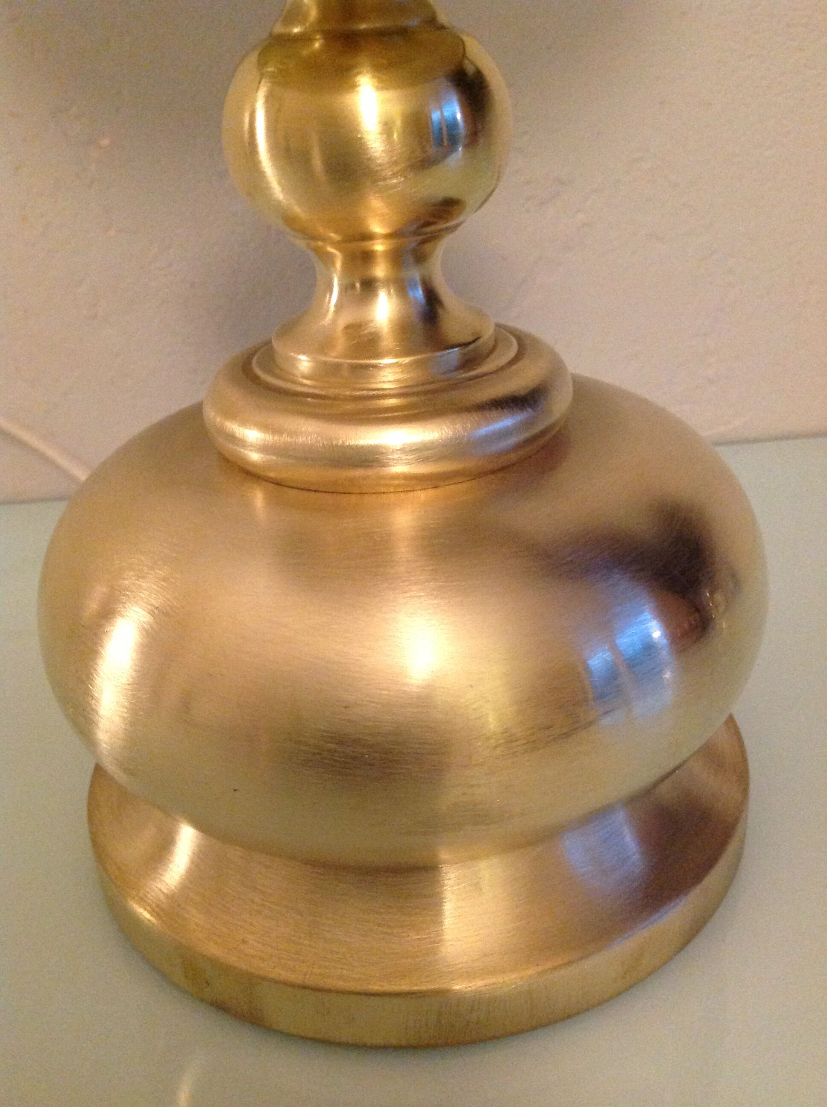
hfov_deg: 40.6
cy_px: 554
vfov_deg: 52.7
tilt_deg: -24.7
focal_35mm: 35
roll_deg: +4.8
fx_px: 1118
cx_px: 414
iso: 500
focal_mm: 4.28
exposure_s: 1/17
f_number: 2.4
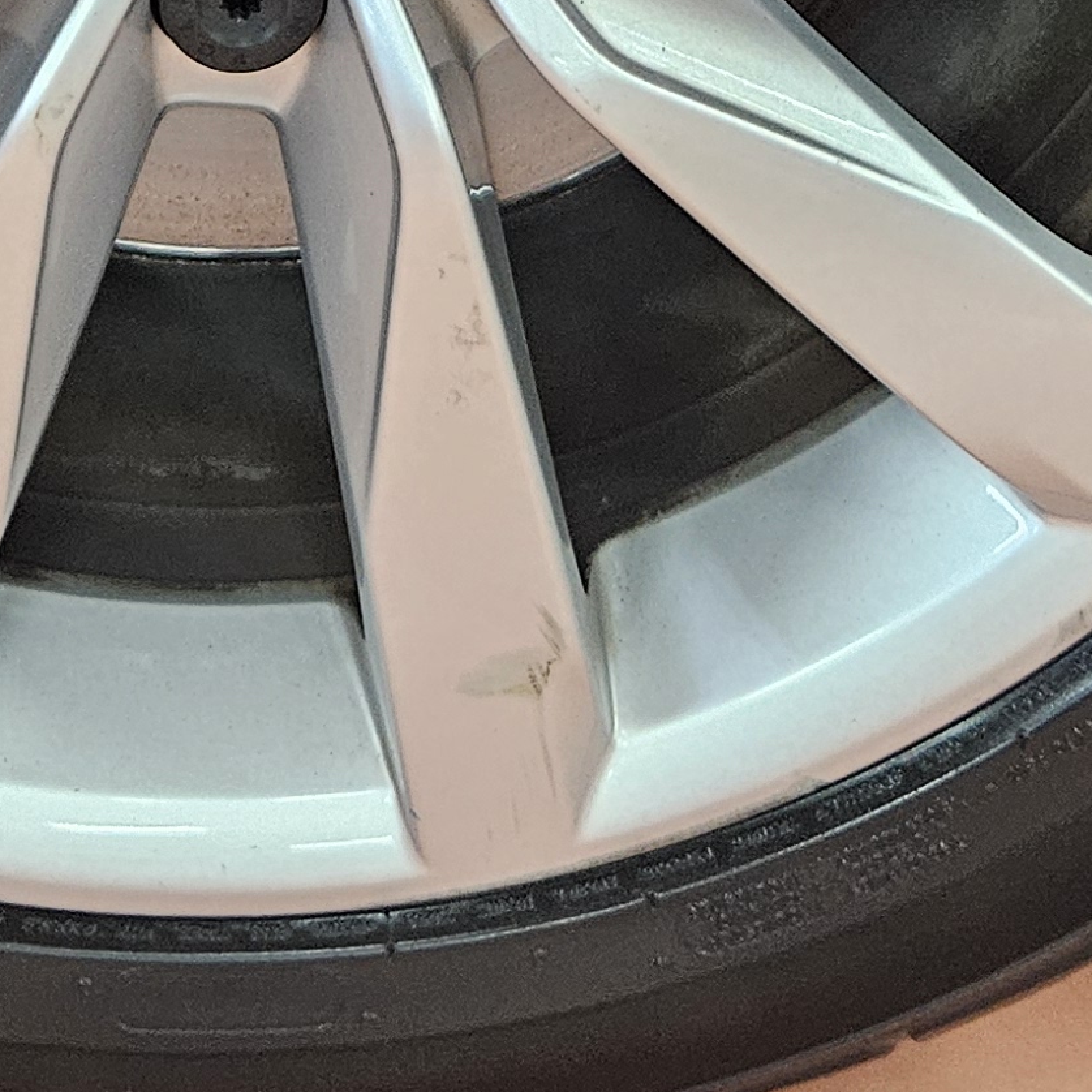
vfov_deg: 16.1
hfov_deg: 17.9
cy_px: -655
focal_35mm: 97
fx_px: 3462
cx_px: 390
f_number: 1.8
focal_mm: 5.4
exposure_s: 1/120
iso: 500
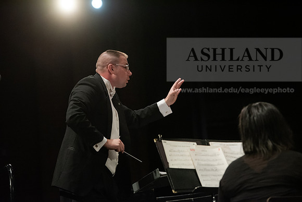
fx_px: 1217
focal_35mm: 145
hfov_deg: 14.2
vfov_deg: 9.5
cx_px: 151
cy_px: 101
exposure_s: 1/250
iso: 5000
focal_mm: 145
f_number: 4.5
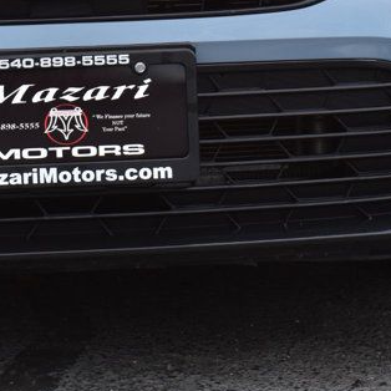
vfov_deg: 15.3
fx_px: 1436
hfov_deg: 15.4
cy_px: 44
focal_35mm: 112
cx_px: 60
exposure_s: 1/50
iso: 400
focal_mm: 27
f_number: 8
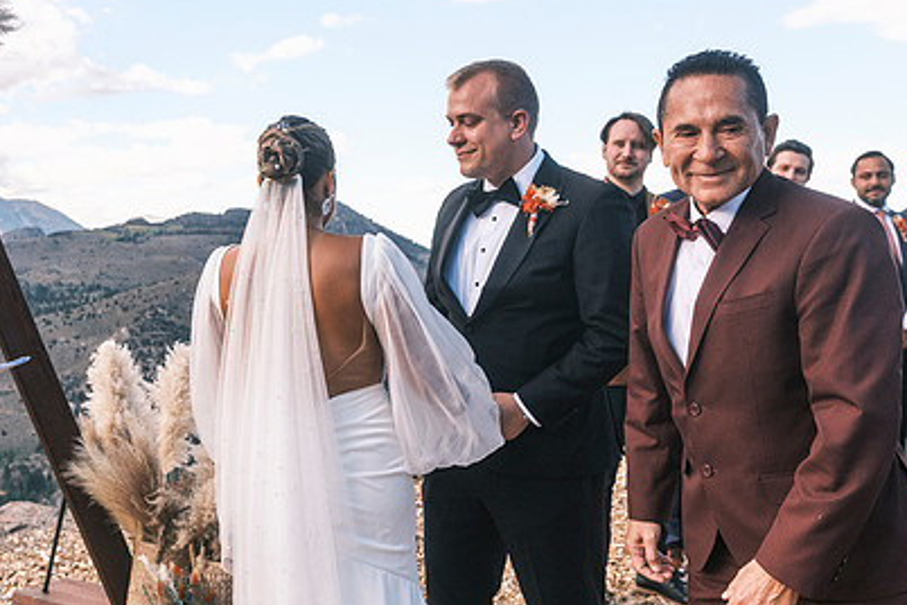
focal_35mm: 39
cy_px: 240
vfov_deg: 34.1
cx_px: 329
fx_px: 983
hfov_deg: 49.0
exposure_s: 1/2700
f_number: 2.8
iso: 400
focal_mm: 18
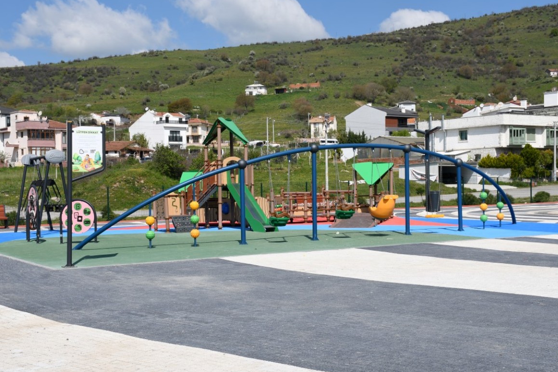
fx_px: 821
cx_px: 289
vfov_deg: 25.5
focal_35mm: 53
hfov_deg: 37.5
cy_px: 180
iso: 100
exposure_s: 1/250
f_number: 11
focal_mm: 34
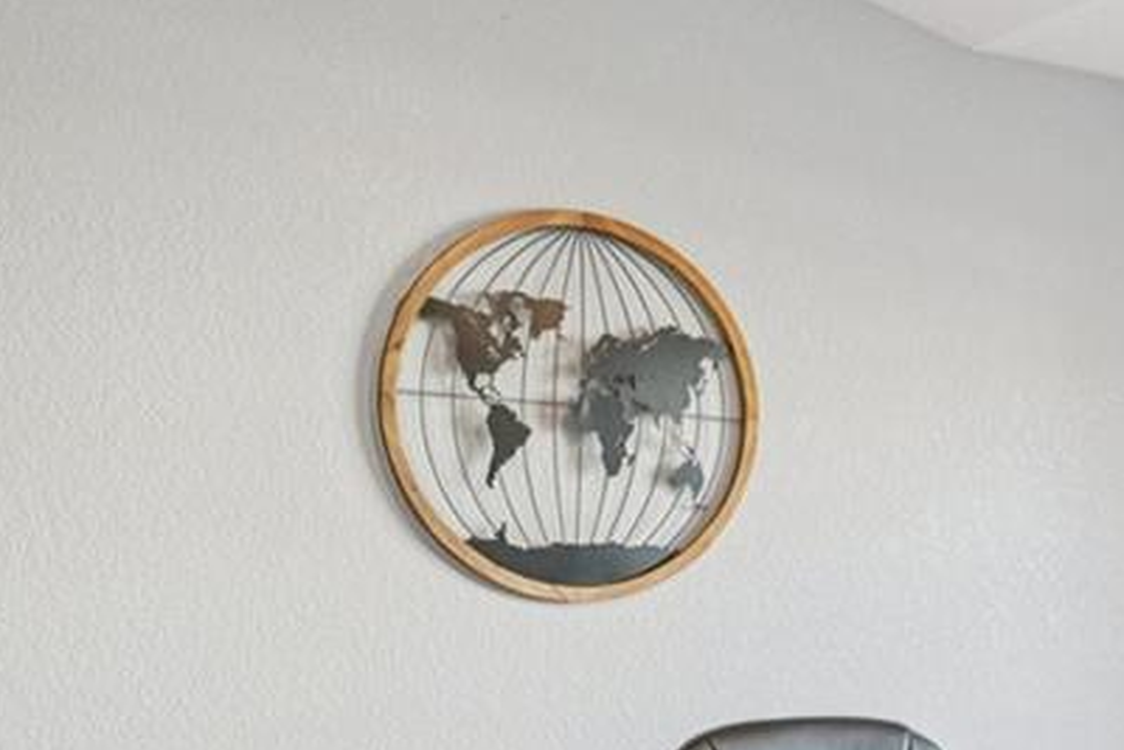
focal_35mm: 56
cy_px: 551
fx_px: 1749
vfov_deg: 24.0
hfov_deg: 32.9
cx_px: 1107
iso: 400
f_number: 8
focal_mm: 14
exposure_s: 1/15
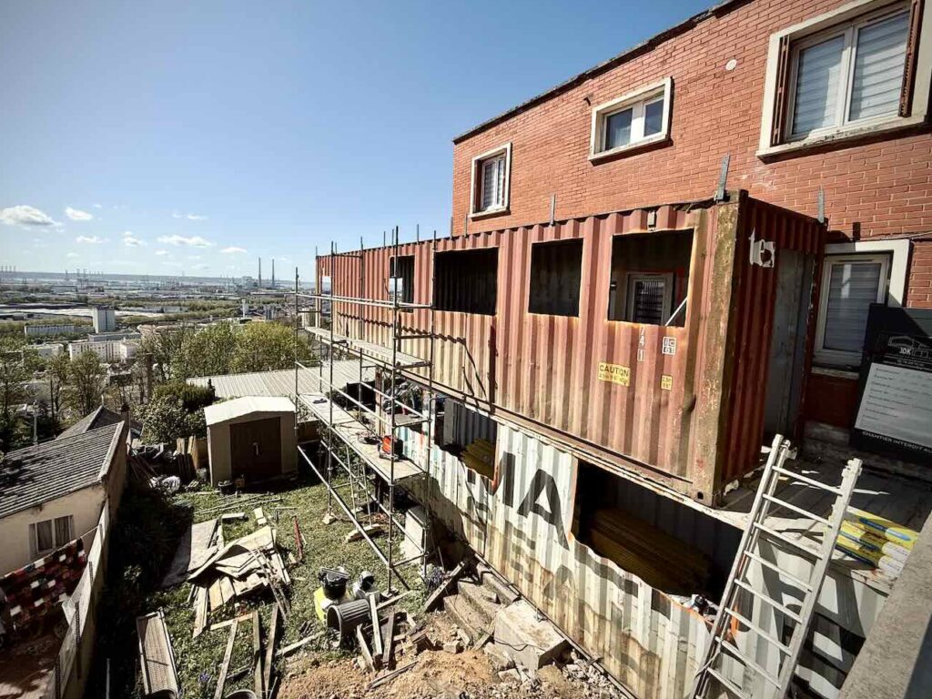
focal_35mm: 14
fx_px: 377
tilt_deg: -4.4
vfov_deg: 85.7
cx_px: 466
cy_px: 350
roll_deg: -1.6
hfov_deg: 102.1
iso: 50
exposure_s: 1/2320
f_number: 2.2
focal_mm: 2.22
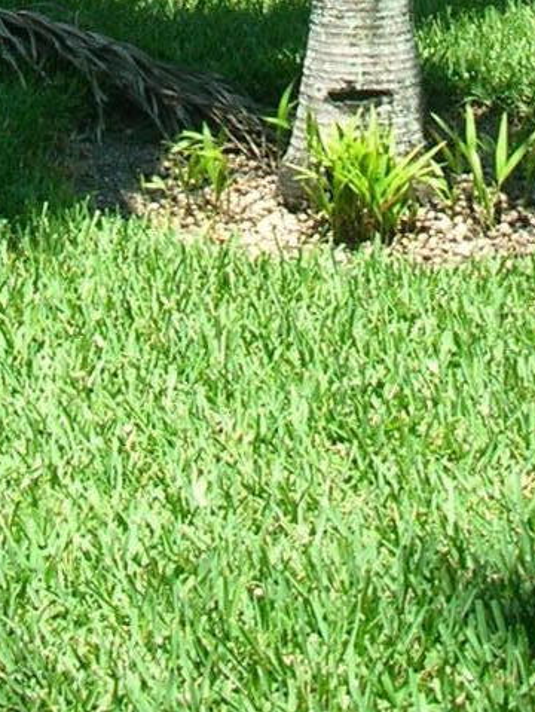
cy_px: -725
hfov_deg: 10.2
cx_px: 172
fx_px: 3005
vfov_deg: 12.0
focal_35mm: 146
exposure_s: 1/250
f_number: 3
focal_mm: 5.8
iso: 50
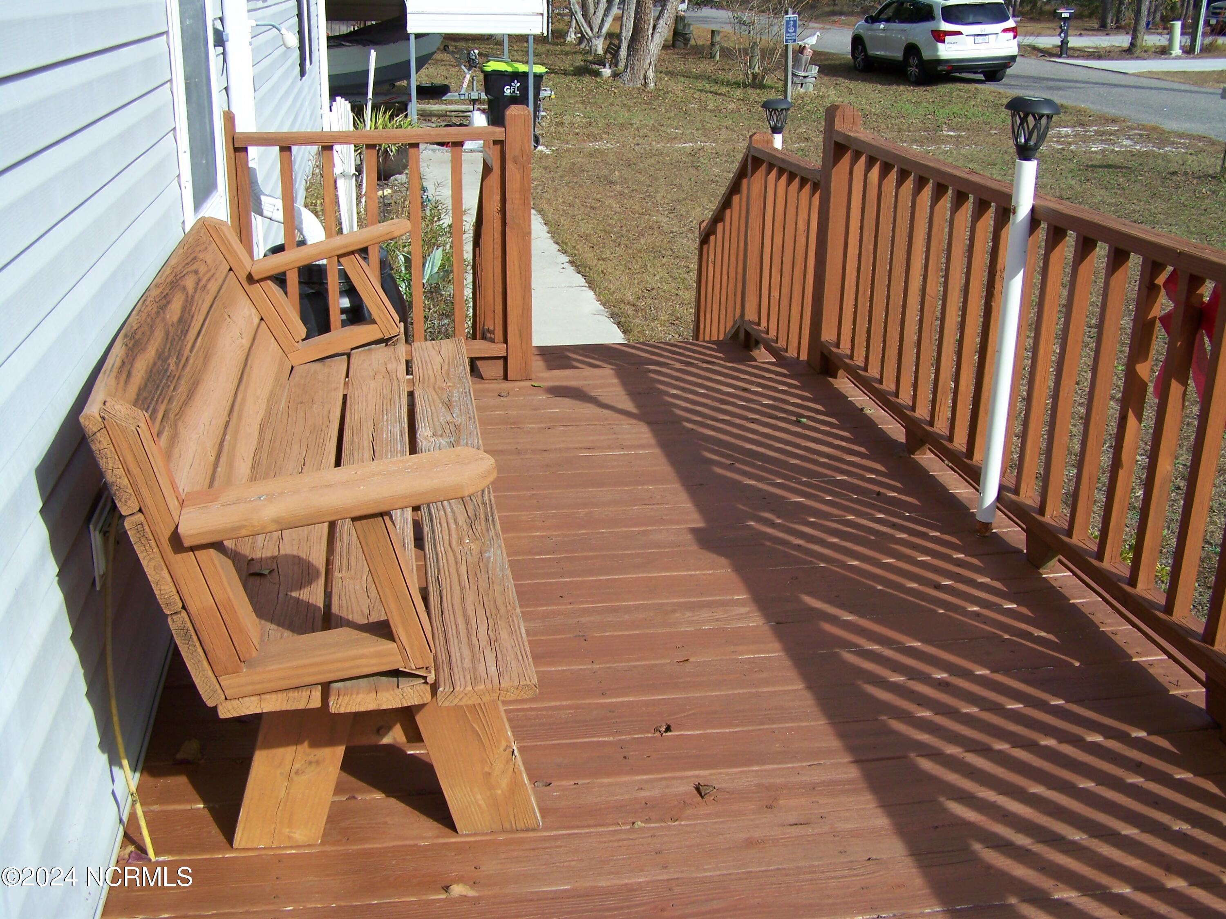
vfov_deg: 37.7
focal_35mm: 38
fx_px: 1346
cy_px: 460
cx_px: 613
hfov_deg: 49.0
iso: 64
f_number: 4
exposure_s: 1/400
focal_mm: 6.3
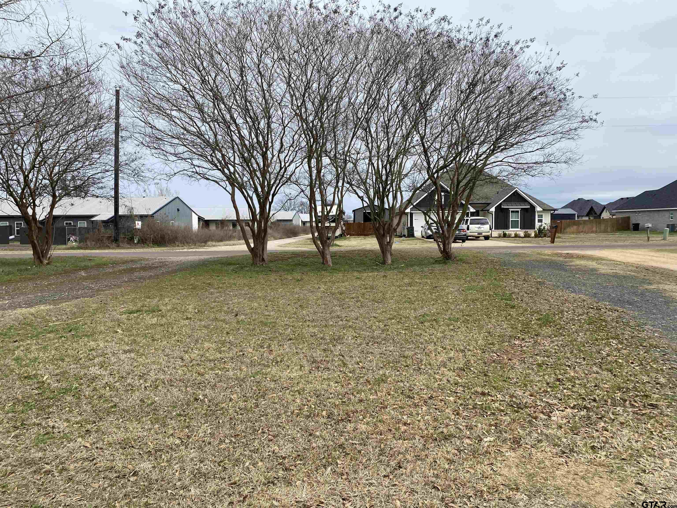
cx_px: 338
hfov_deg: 67.3
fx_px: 508
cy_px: 254
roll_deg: -0.3
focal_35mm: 26
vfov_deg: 53.1
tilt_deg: -2.2
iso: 32
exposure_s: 1/2315
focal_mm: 4.25
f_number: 1.8
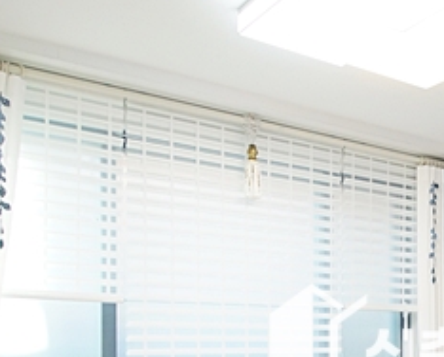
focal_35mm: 48
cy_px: 325
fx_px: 632
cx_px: 503
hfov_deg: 33.2
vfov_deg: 30.1
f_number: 4
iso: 800
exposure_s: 1/200
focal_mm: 10
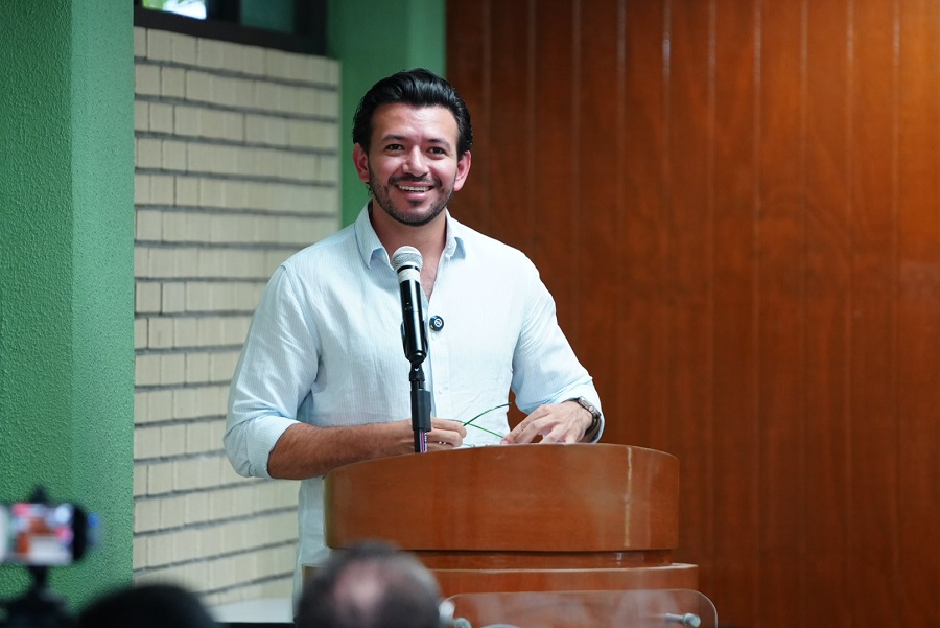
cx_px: 470
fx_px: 7837
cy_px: 314
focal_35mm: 300
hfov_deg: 6.9
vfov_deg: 4.6
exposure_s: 1/125
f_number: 2.8
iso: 1600
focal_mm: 200
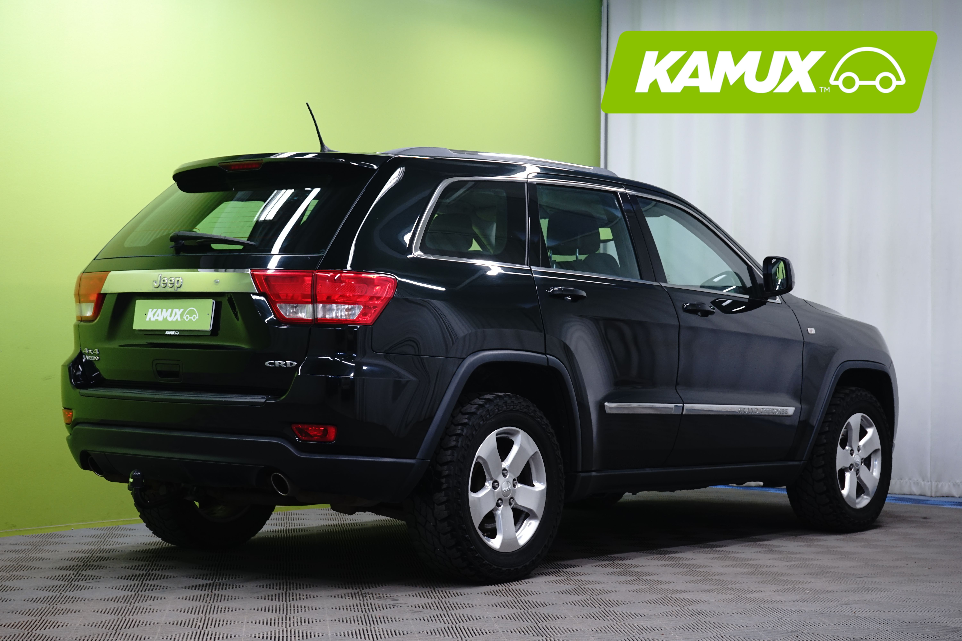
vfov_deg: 20.3
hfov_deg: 30.1
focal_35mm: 67
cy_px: 320
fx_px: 1790
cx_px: 481
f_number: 8
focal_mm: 67
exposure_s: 1/6
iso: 500
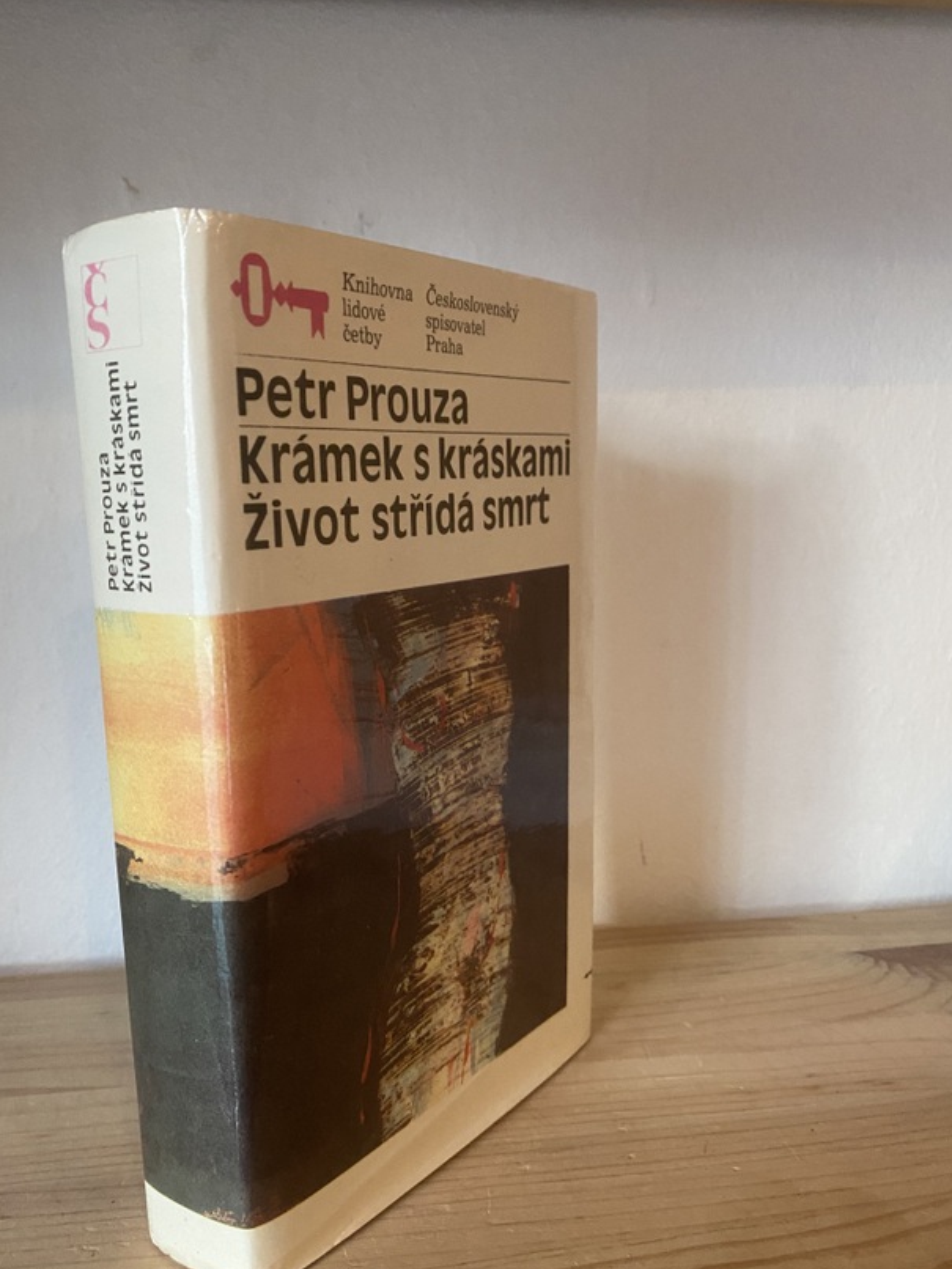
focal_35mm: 29
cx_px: 430
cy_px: 704
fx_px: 1064
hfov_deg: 48.2
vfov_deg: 61.5
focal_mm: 4.25
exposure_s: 1/50
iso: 400
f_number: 1.8
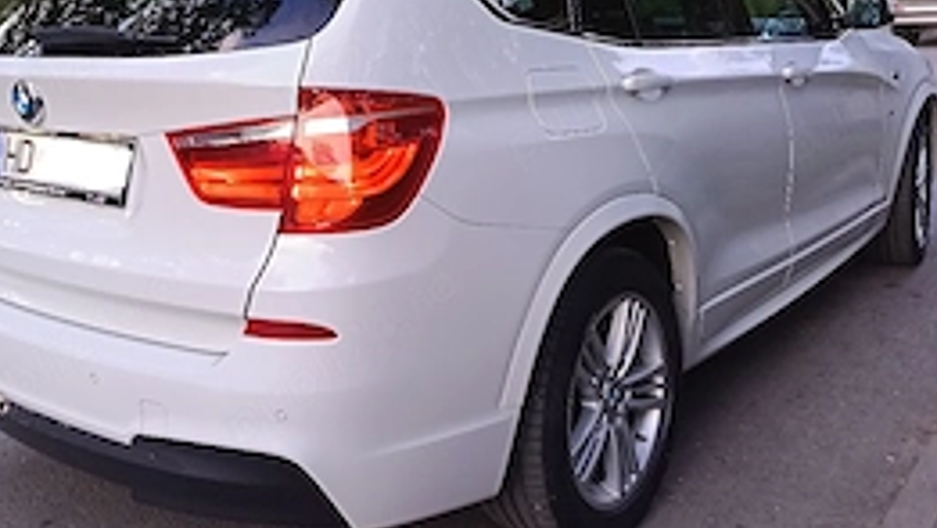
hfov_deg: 50.4
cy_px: 119
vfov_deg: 29.2
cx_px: 413
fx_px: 994
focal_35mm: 40
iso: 500
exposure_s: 1/50
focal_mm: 5.25
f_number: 1.75
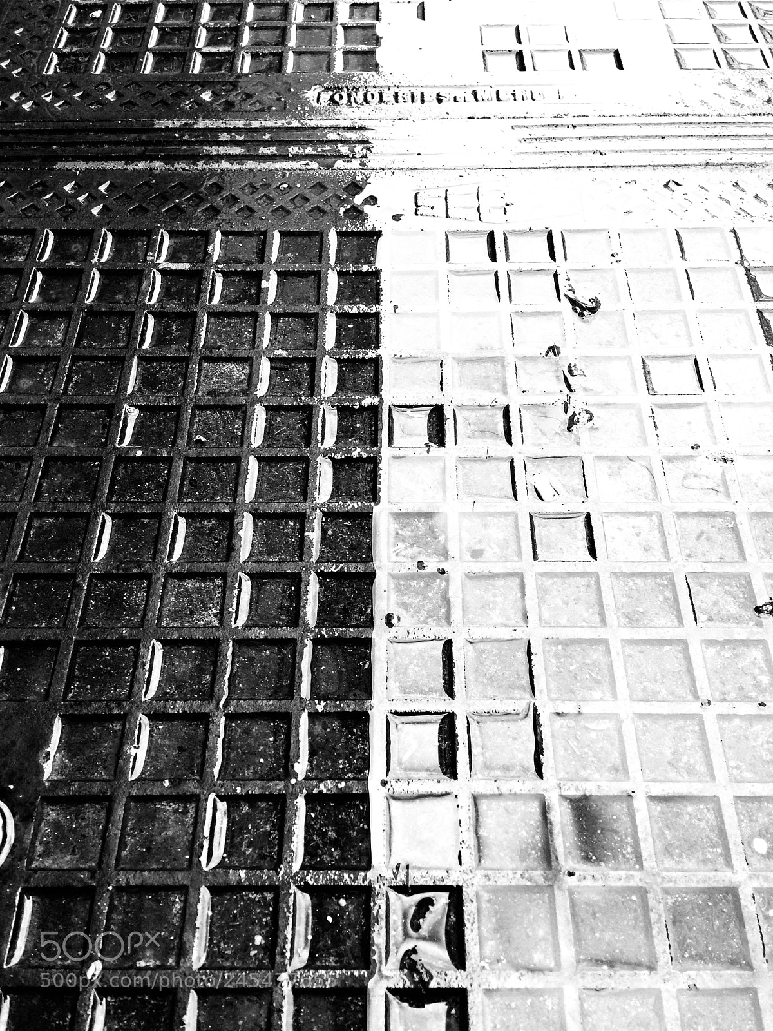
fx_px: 863
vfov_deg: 61.7
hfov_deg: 48.2
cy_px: 516
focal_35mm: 29
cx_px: 386
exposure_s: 1/100
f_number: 2.2
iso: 40
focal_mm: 4.15
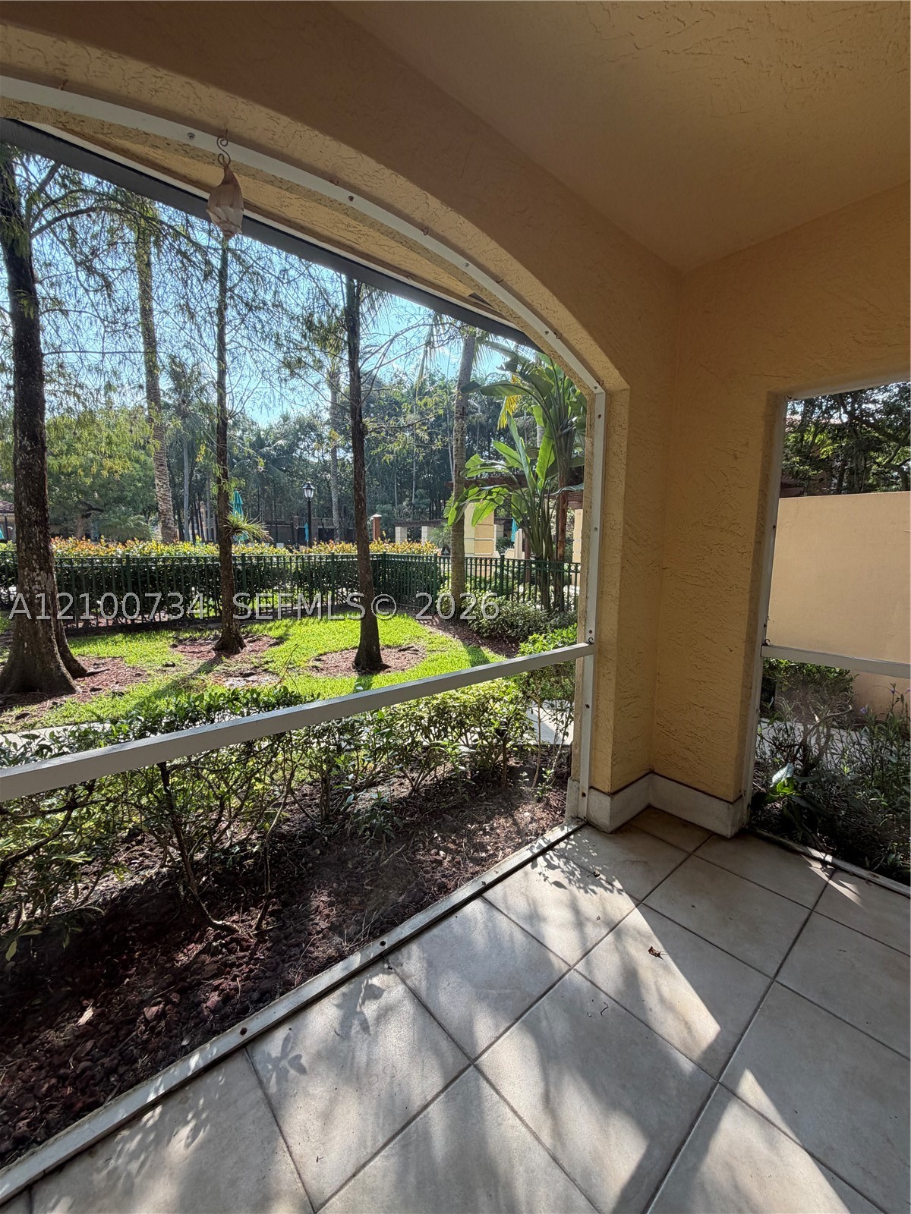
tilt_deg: -7.4
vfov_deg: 102.1
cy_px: 607
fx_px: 491
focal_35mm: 14
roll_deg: -0.3
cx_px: 456
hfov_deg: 85.7
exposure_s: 1/210
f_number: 2.2
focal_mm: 2.22
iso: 50
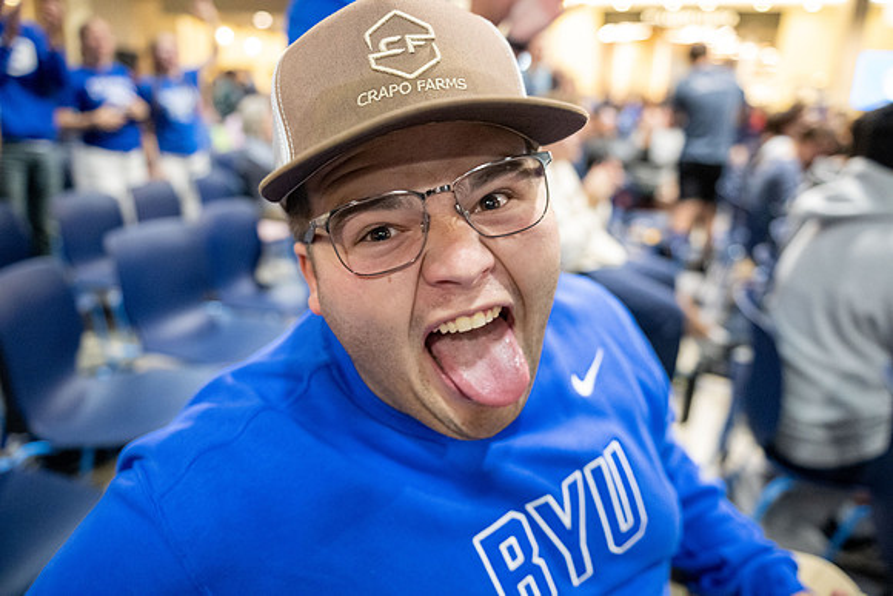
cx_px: 446
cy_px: 298
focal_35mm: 26
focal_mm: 26
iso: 6400
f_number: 2.8
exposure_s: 1/250
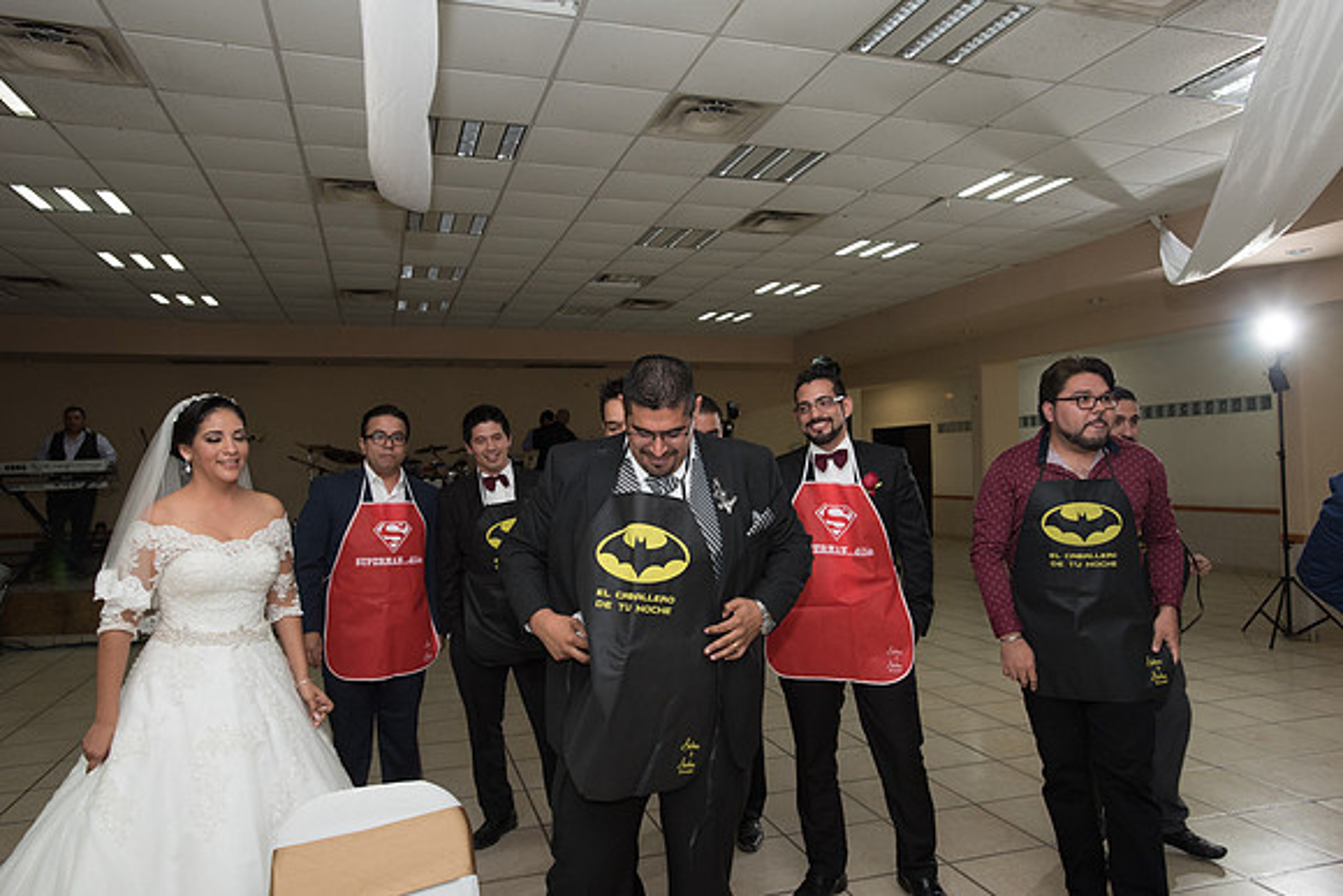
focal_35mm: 25
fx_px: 933
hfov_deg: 71.5
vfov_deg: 51.3
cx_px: 672
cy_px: 448
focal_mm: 25
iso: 1600
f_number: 4.5
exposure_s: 1/100
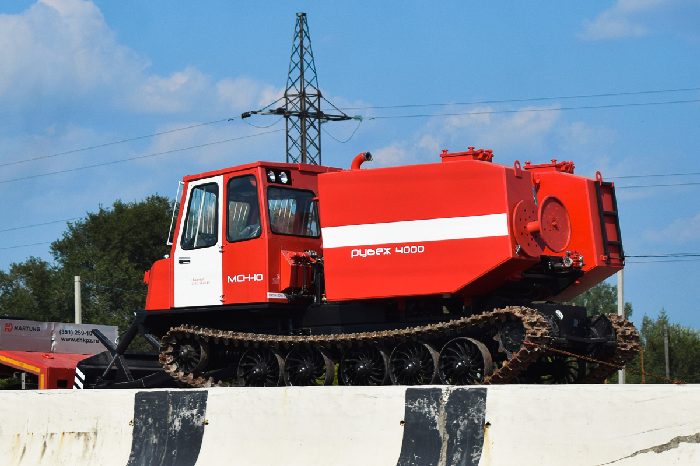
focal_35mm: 82
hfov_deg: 24.6
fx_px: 1604
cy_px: 233
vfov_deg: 16.6
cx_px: 350
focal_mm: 55
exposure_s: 1/1000
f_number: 5.6
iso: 100
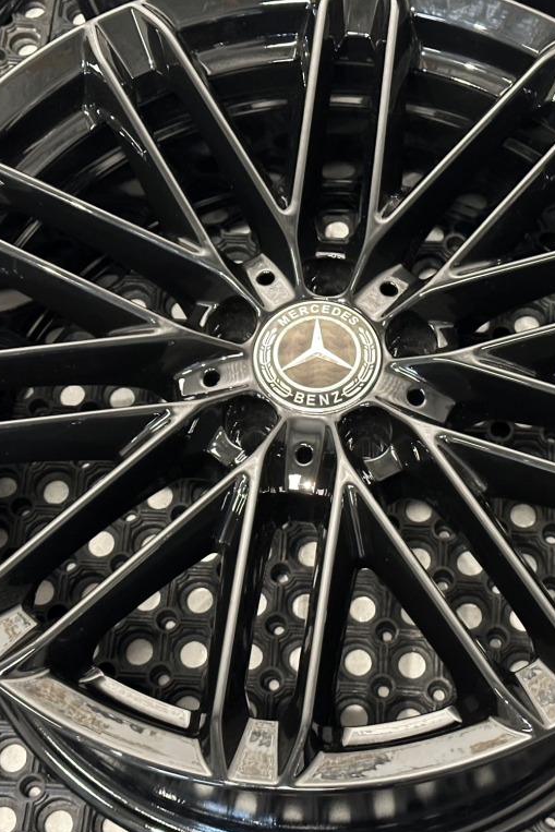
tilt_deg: -64.9
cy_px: 417
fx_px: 1549
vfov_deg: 30.1
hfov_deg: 20.3
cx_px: 340
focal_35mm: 67
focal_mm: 6.86
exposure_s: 1/25
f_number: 1.78
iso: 400
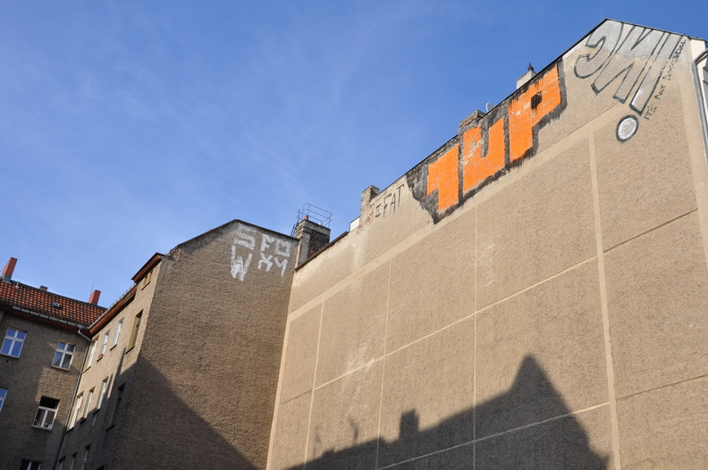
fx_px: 766
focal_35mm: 39
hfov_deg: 49.6
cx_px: 354
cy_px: 235
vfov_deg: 34.1
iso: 200
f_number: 13
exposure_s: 1/160
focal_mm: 26
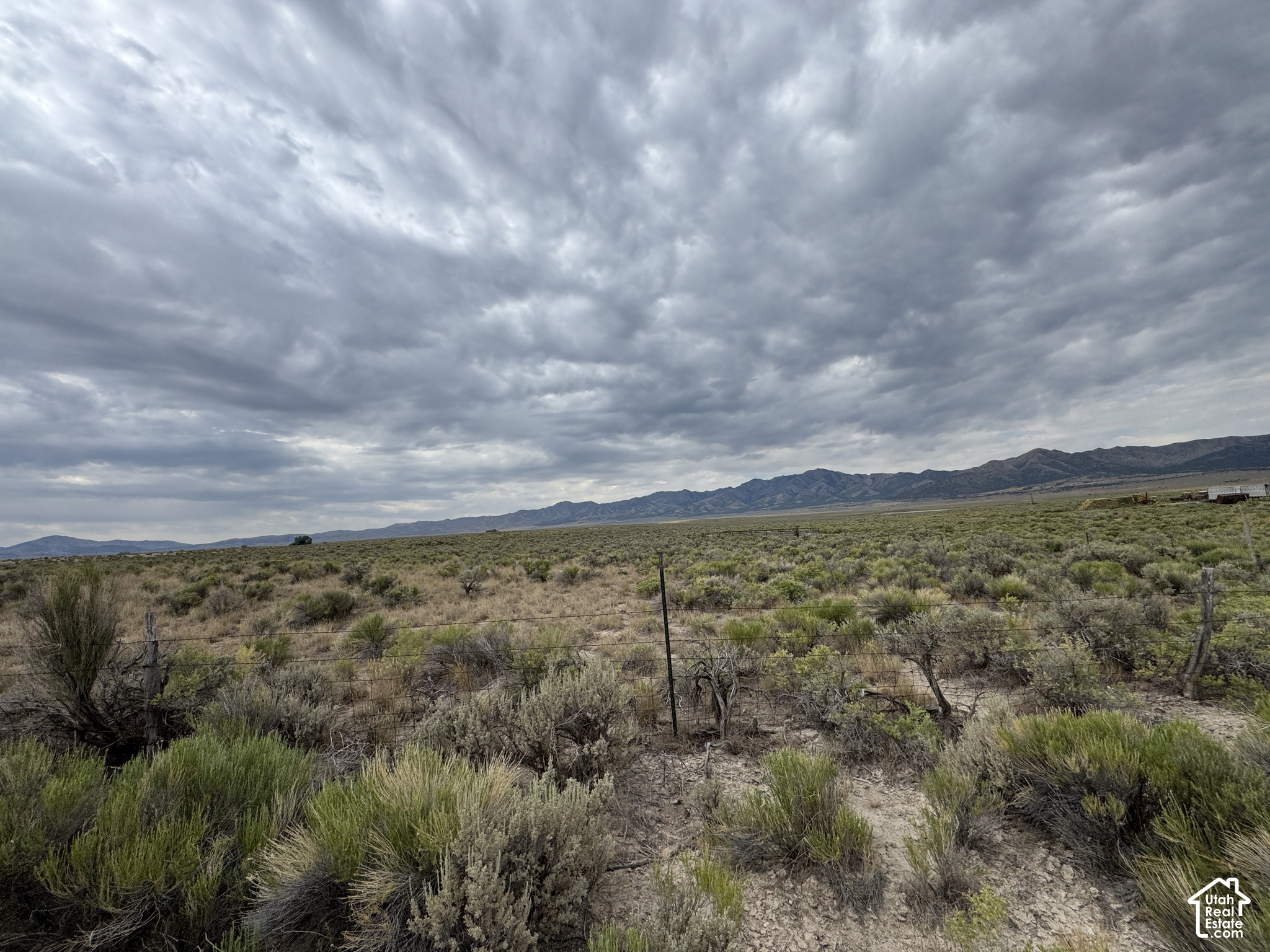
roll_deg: +3.2
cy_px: 476
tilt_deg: +6.8
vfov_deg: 85.7
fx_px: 514
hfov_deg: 102.1
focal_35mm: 14
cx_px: 635
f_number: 2.2
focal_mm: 2.22
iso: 50
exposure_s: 1/2874
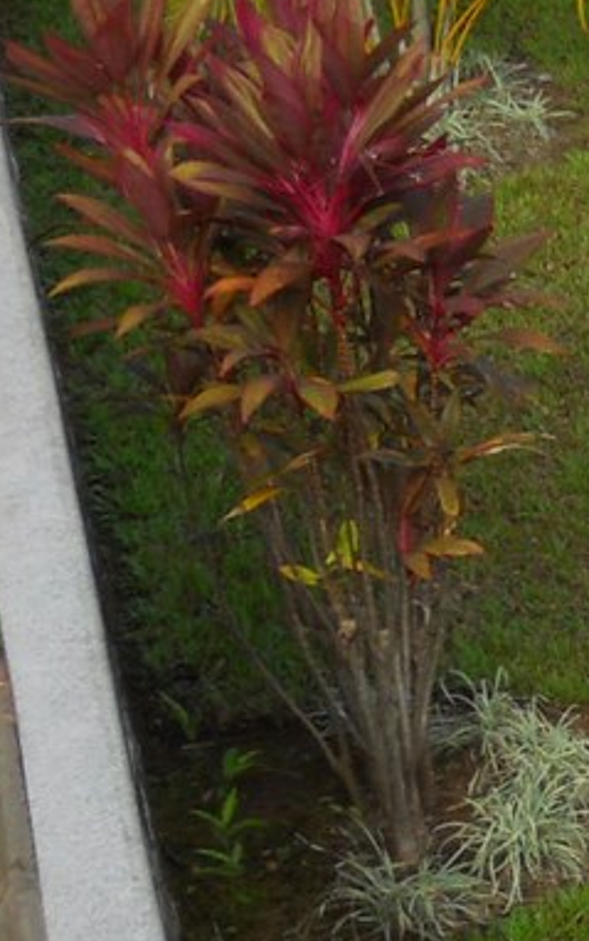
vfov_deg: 10.3
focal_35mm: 204
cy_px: 335
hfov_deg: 5.9
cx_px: 1922
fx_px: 5235
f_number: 3.4
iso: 80
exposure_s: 1/400
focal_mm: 8.3
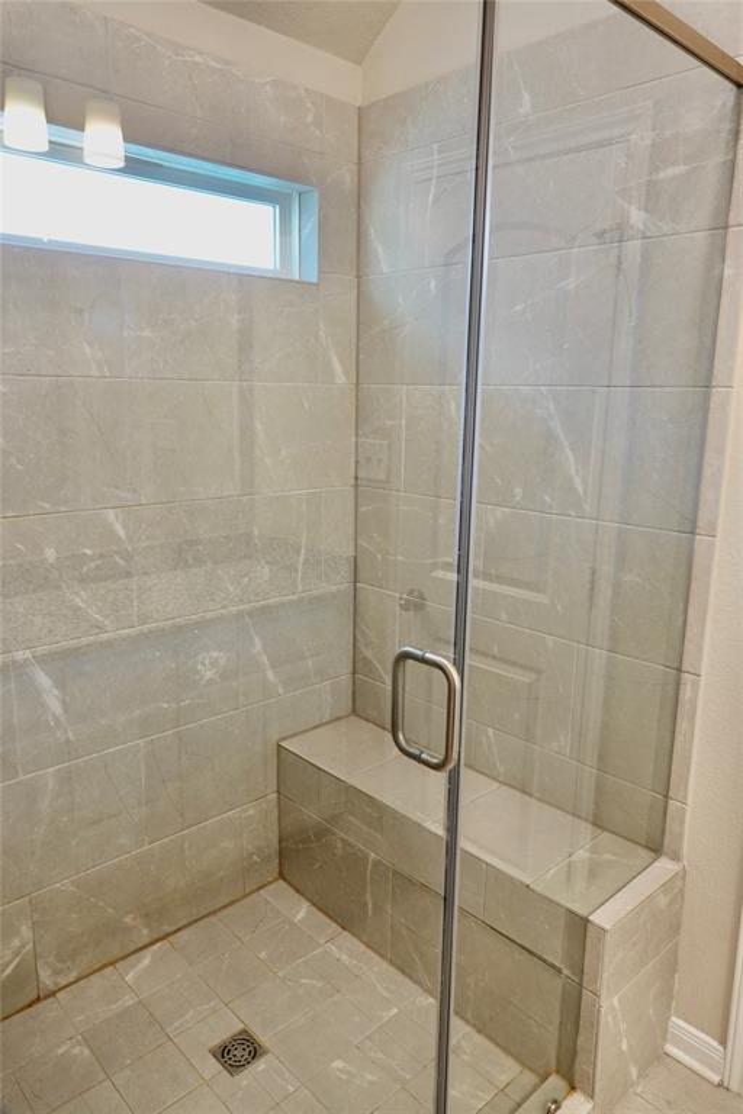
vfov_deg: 73.7
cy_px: 557
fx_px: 743
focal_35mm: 24
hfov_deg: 53.1
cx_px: 372
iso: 160
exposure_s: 1/30
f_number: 2.4
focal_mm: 8.8
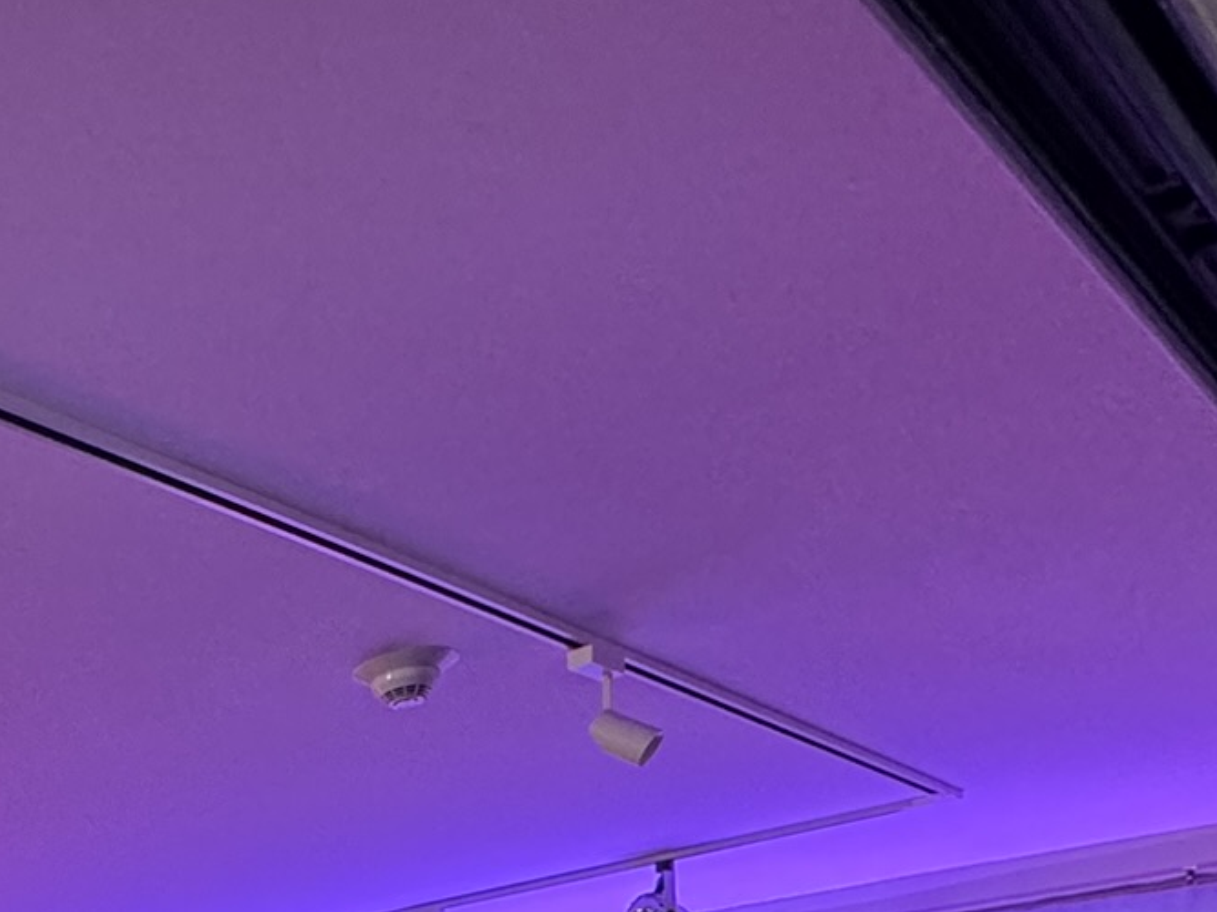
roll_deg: +0.6
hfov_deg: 32.9
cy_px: 1215
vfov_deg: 27.5
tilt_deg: +1.4
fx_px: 1511
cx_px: -356
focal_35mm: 43
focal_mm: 2.22
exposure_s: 1/58
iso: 320
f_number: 2.2
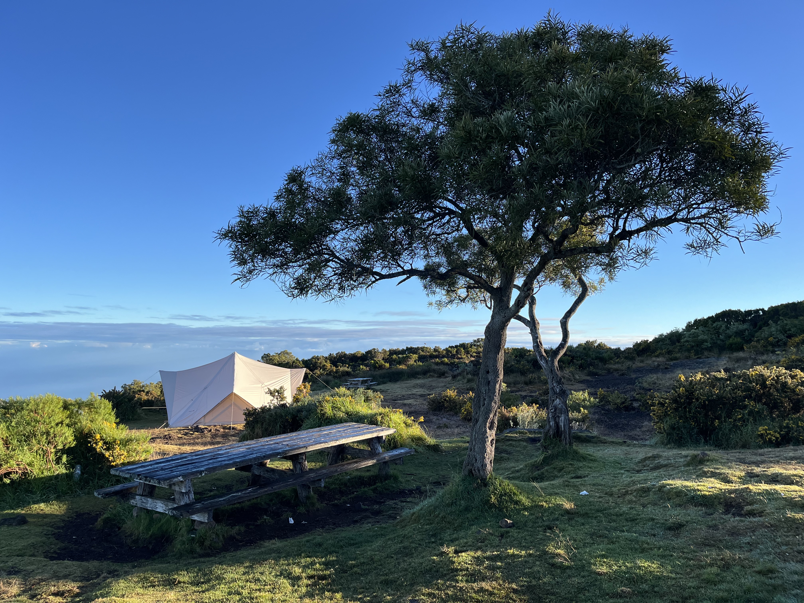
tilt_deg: +3.6
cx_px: 402
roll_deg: -0.8
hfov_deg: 67.3
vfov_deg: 53.1
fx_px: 604
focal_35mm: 26
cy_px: 302
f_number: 1.6
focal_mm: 5.1
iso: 50
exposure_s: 1/1580
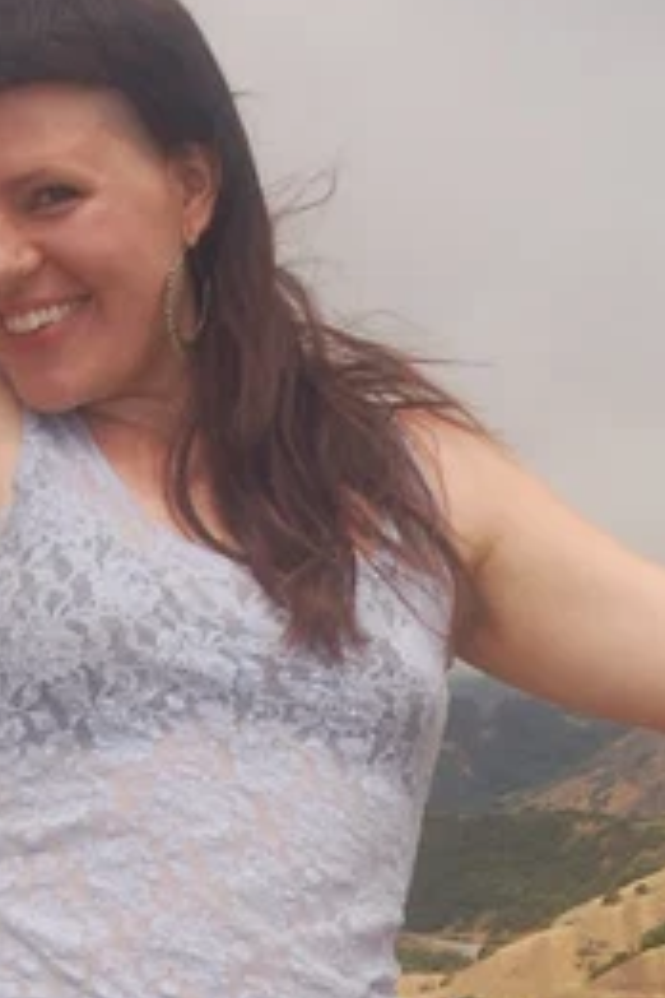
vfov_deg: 13.6
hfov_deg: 9.5
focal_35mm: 145
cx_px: 352
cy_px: 1281
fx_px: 4017
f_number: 13
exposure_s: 1/200
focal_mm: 28
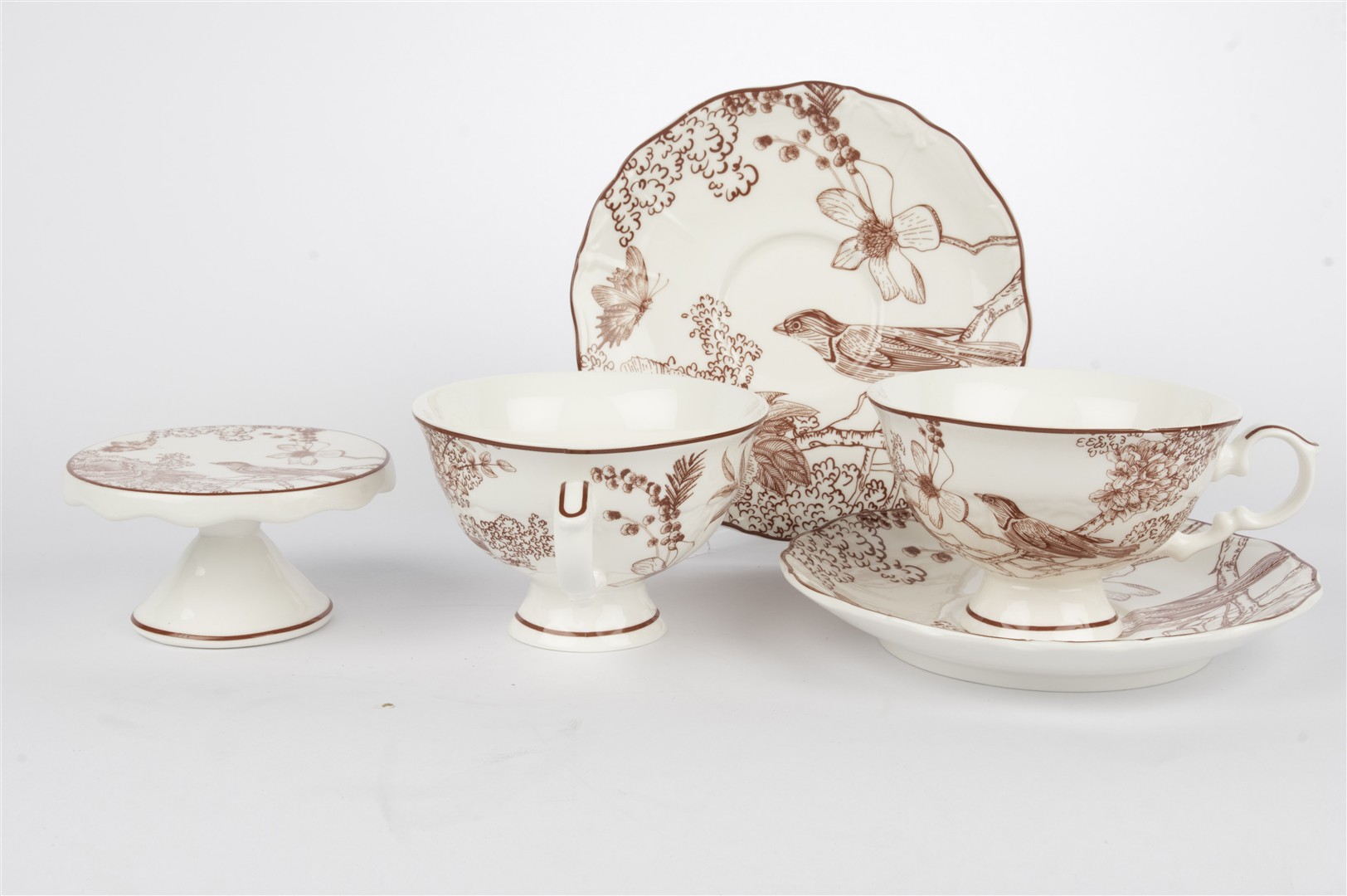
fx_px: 2131
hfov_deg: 35.1
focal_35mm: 57
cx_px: 674
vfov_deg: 23.7
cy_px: 448
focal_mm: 37.5
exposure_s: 1/100
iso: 100
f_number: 20
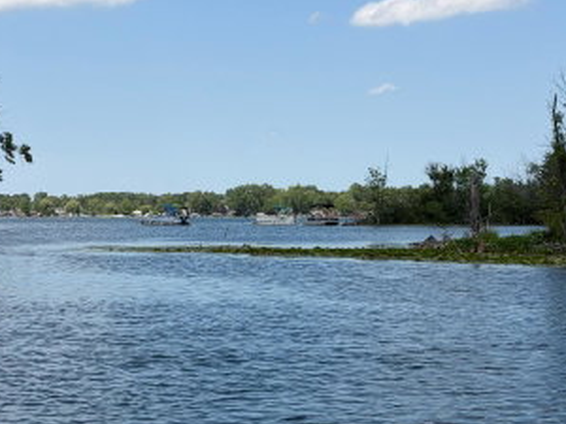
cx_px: 213
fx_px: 1341
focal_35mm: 82
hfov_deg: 23.8
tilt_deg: +0.1
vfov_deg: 18.0
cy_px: 222
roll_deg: -0.3
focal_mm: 6.76
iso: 64
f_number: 1.78
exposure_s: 1/5587
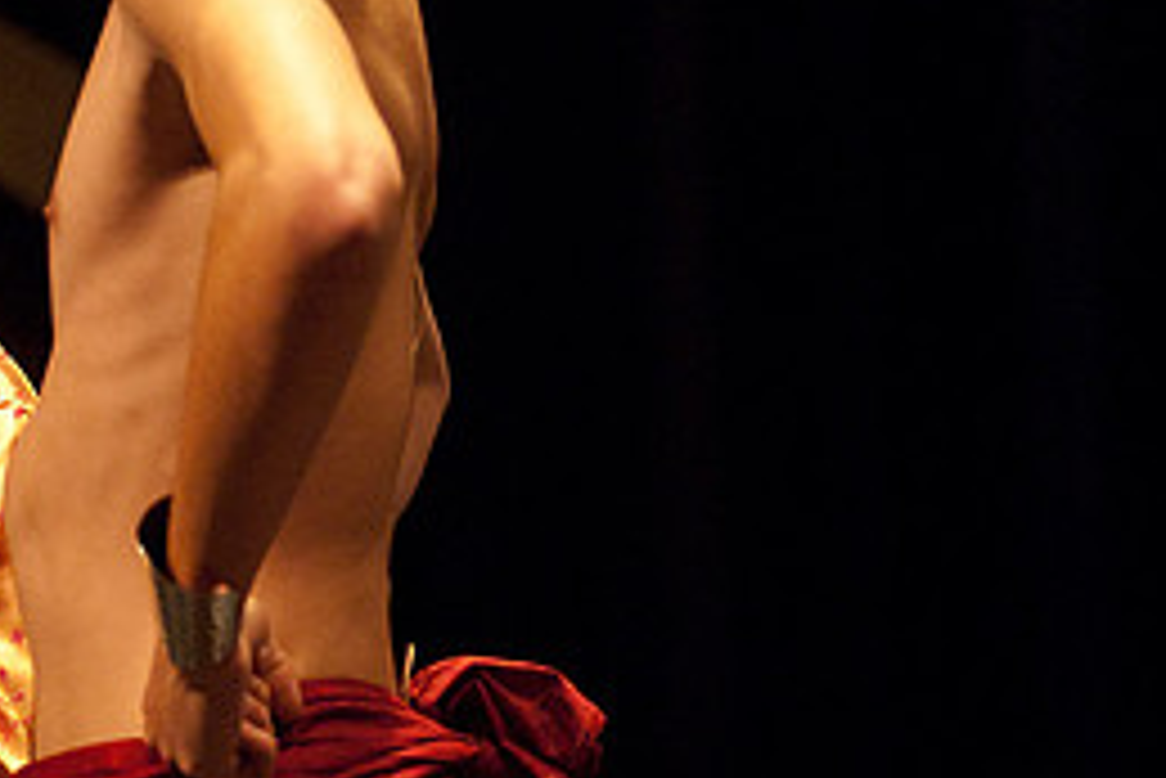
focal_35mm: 390
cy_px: 36
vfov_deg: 3.5
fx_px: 12638
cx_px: 266
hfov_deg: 5.3
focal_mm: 116
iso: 1000
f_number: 2.8
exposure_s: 1/160
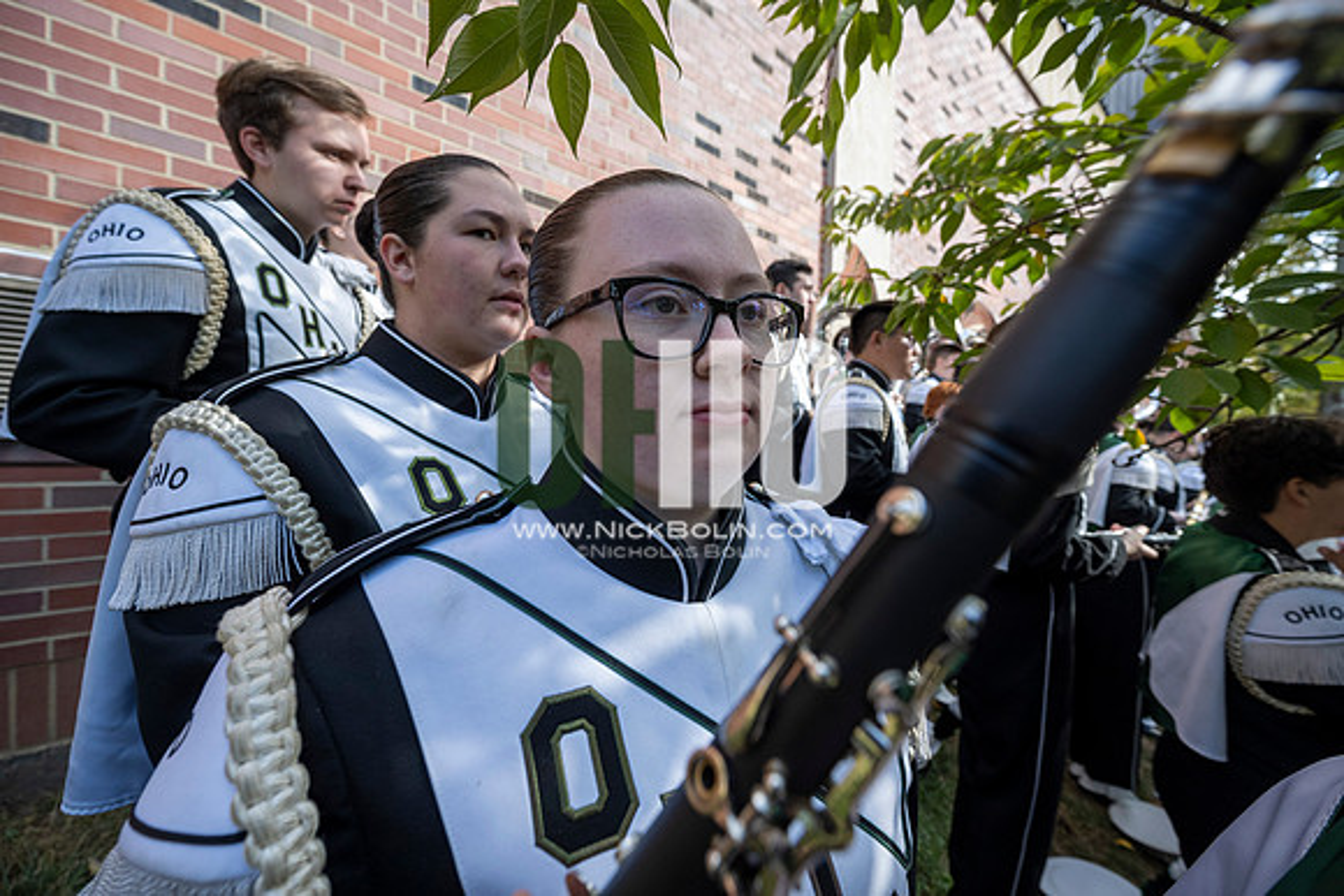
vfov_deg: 81.2
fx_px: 523
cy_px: 448
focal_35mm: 14
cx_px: 672
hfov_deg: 104.2
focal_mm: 14
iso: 320
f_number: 4.5
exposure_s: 1/500
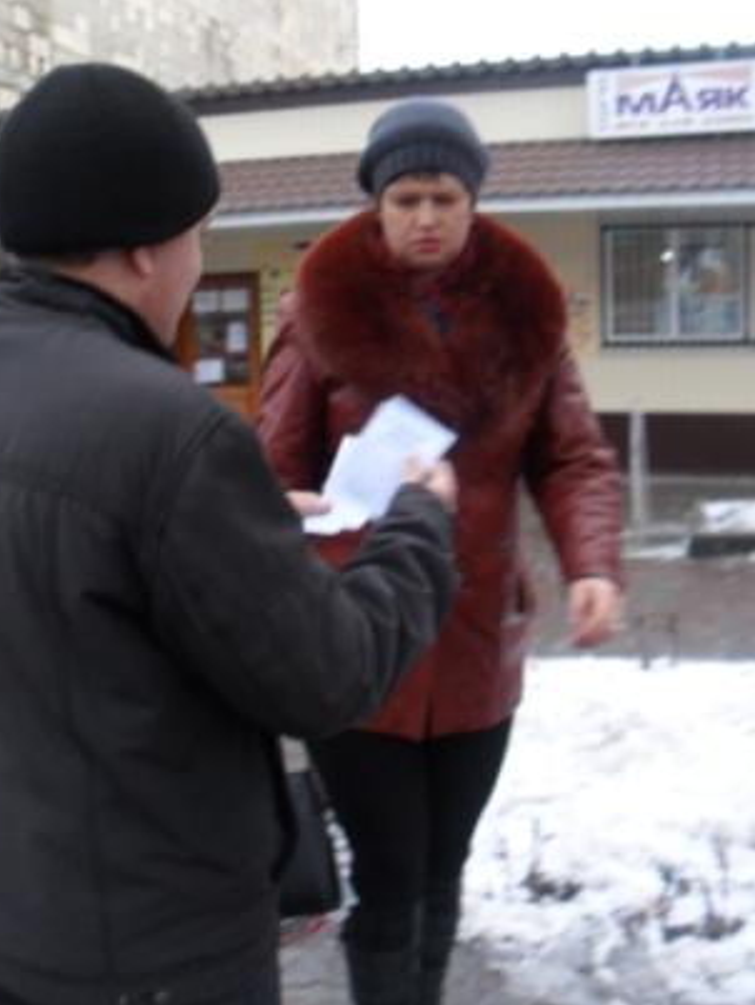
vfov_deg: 47.8
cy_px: 492
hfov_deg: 36.9
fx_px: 1133
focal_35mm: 39
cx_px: 380
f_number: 3
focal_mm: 6.3
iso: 200
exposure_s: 1/45
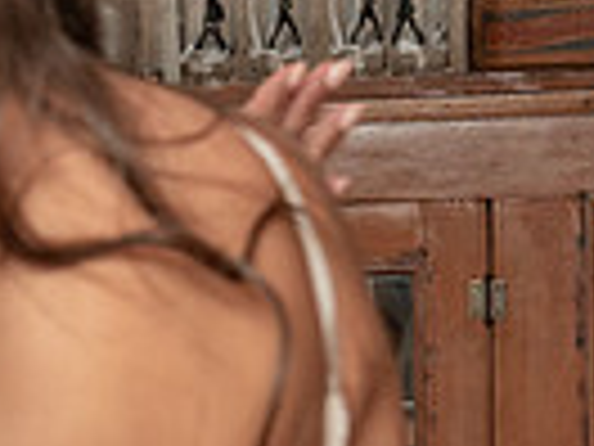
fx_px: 4359
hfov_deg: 7.4
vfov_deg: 5.8
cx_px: -762
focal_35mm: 254
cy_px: 484
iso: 1000
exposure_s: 1/250
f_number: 5.6
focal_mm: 46
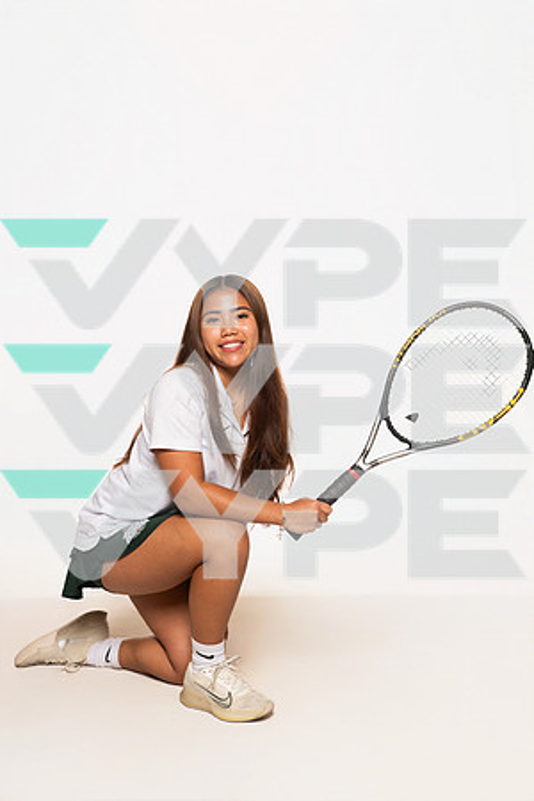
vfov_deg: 35.6
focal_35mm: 56
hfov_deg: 24.2
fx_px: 1246
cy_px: 400
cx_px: 267
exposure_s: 1/320
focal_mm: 56
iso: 800
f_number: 7.1
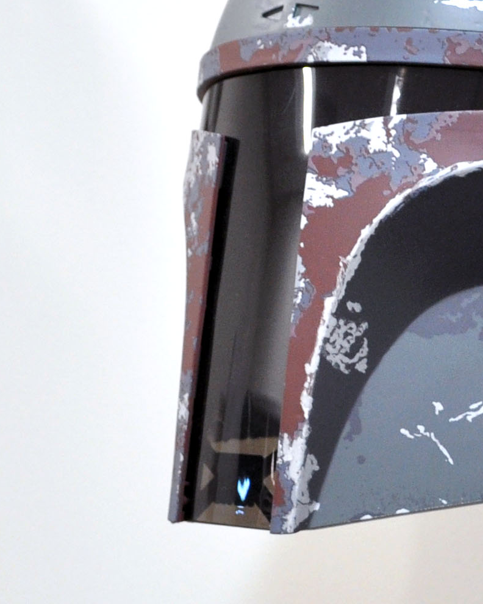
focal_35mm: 134
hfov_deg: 11.3
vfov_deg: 14.3
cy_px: 184
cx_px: -121
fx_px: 2394
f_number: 4.8
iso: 640
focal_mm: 22
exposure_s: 1/60
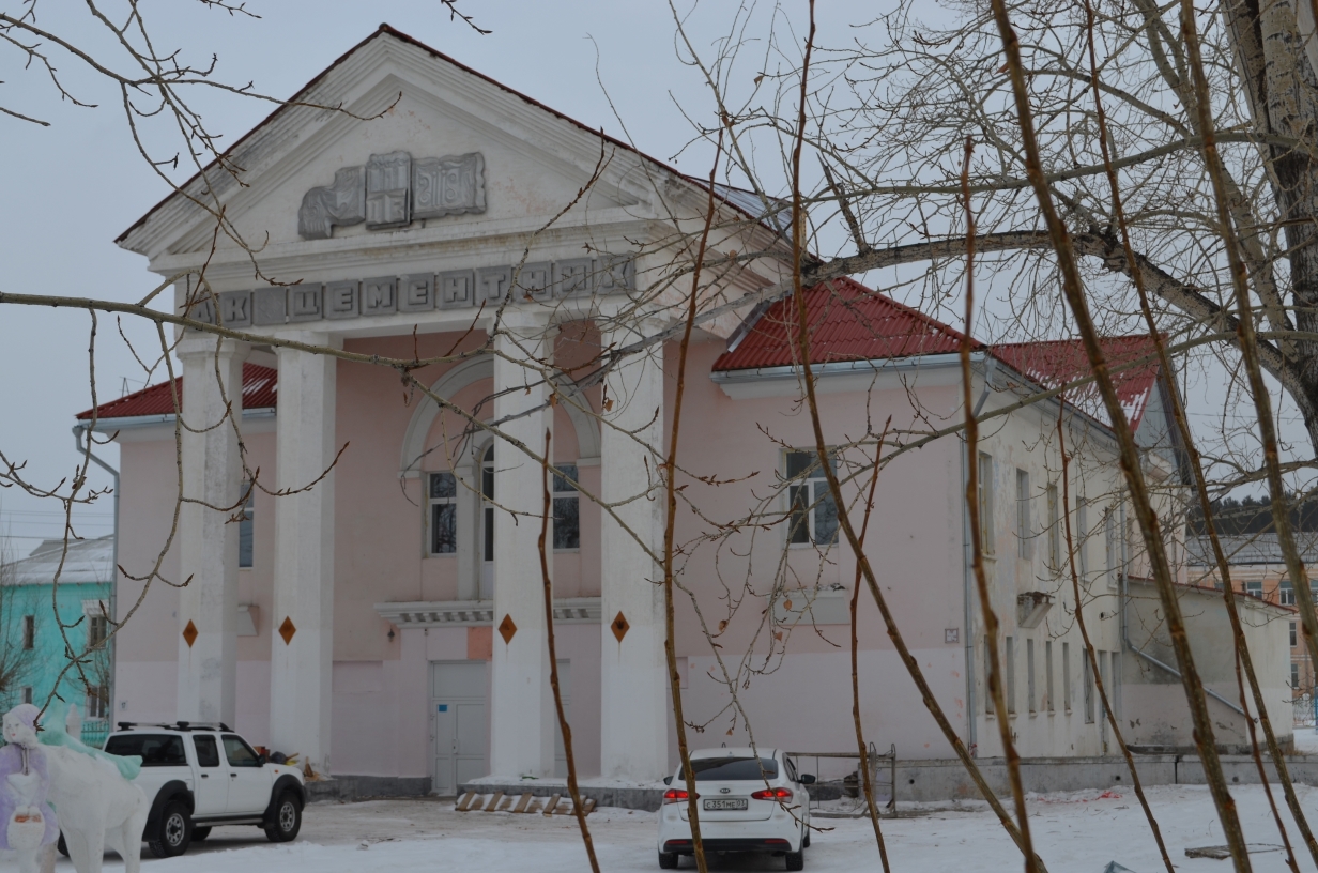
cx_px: 659
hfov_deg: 37.9
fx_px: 1918
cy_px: 436
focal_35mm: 52
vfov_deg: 25.6
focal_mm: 35
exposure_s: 1/250
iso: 110
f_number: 8
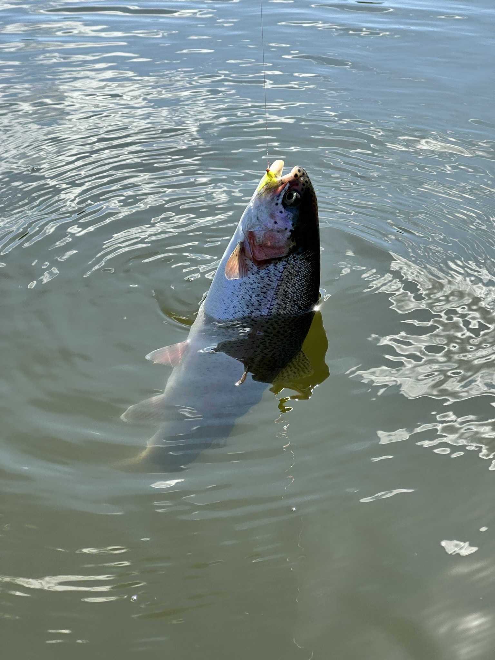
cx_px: 248
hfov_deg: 19.1
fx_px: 1468
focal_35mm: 77
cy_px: 330
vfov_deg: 25.3
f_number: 2.8
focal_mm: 9
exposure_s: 1/449
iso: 32
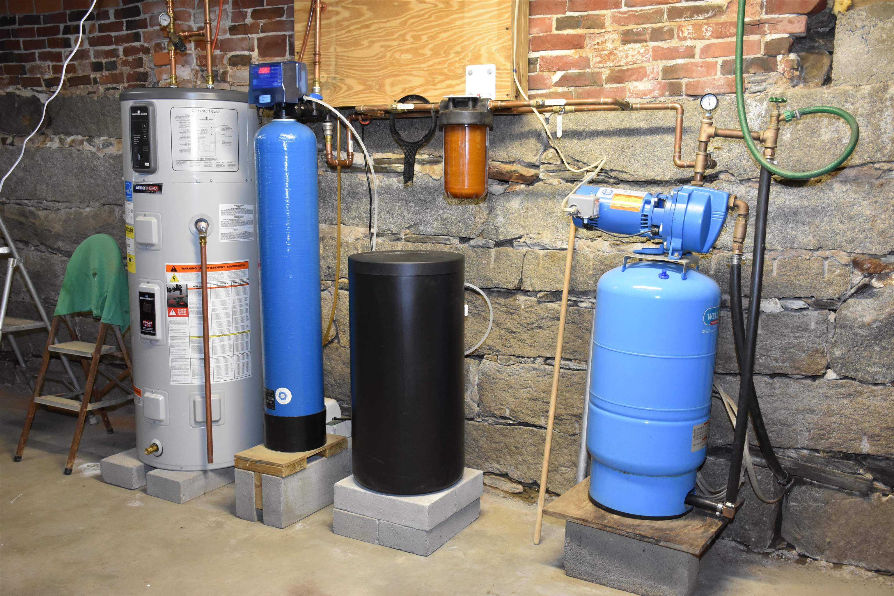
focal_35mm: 34
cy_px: 298
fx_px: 857
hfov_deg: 55.1
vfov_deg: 38.4
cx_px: 447
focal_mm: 23
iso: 1600
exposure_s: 1/60
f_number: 4
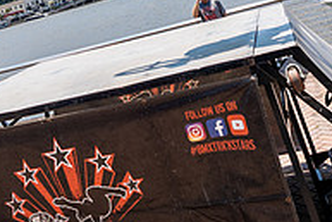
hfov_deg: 39.2
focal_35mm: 50
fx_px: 461
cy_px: -170
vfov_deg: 20.1
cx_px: 116
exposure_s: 1/2500
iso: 125
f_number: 3.2
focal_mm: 14
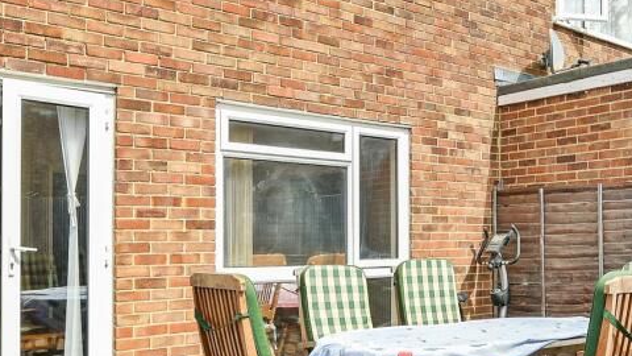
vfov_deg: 31.0
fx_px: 637
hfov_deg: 52.4
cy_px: 230
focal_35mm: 38
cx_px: 383
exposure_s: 1/160
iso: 160
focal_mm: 11.5
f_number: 8
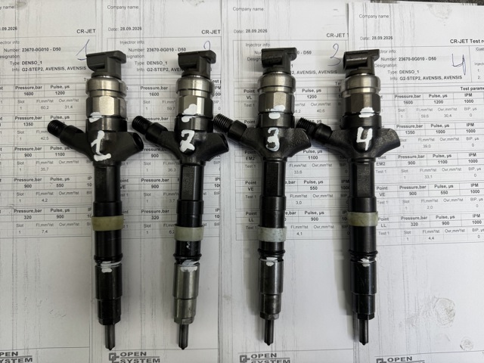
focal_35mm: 24
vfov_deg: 56.8
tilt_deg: -88.0
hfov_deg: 71.6
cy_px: 182
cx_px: 242
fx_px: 336
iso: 64
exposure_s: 1/121
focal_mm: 6.76
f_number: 1.78
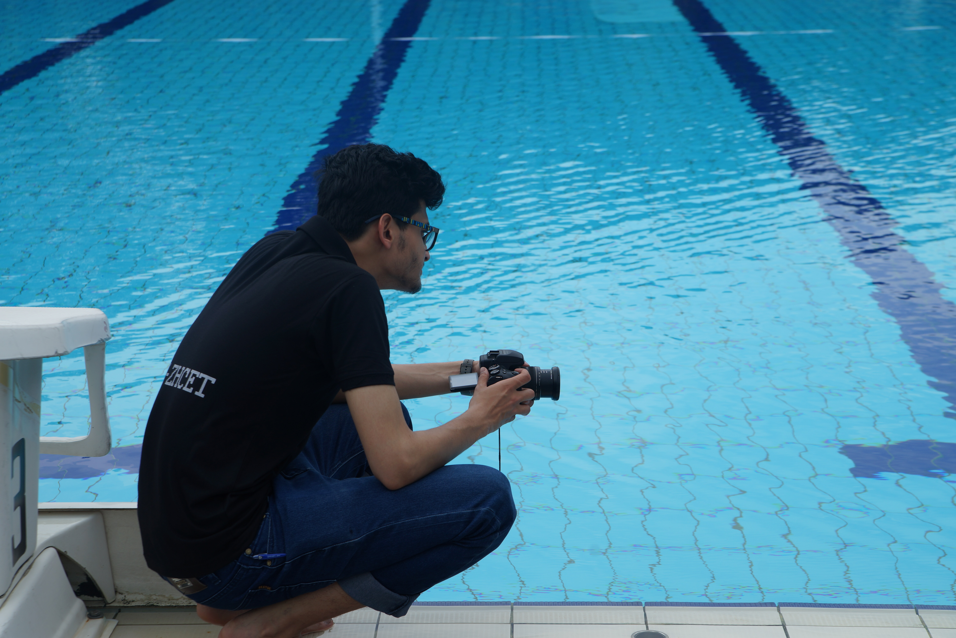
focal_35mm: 75
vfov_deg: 18.2
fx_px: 1992
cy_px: 319
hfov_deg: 27.0
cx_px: 478
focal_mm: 75
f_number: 7.1
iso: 100
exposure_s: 1/250
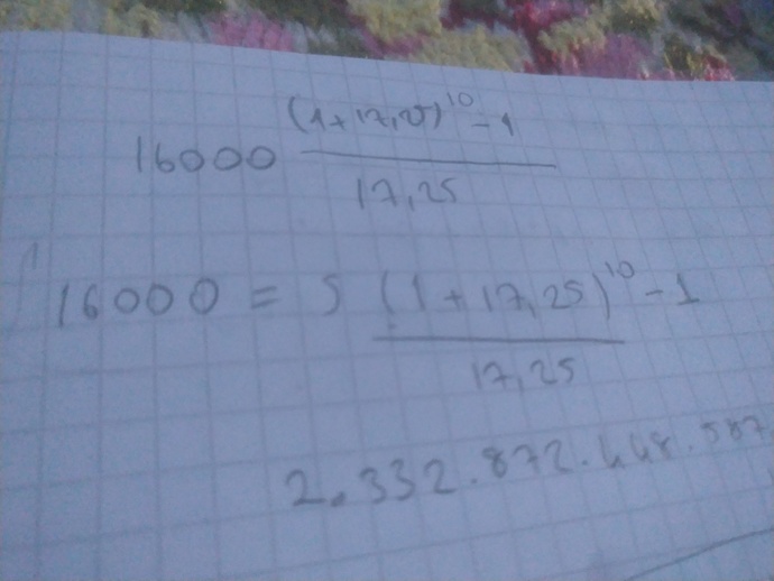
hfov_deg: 69.4
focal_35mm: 25
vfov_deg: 54.9
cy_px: 290
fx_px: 559
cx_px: 387
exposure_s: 1/17
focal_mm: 4.36
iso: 1658
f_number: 1.8
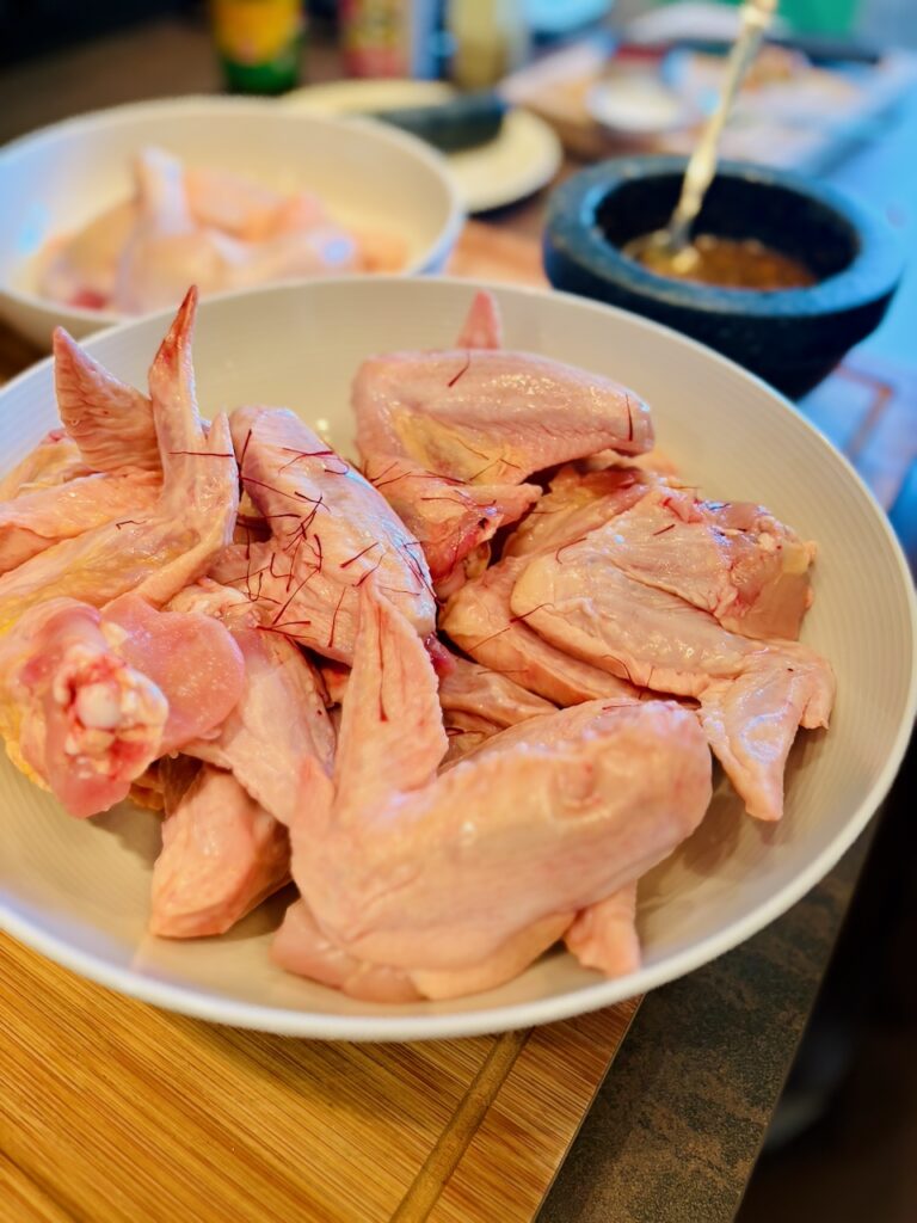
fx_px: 918
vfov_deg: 67.3
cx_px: 458
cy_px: 612
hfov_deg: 53.1
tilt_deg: -46.4
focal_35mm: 26
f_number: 1.6
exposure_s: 1/100
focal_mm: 5.96
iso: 100
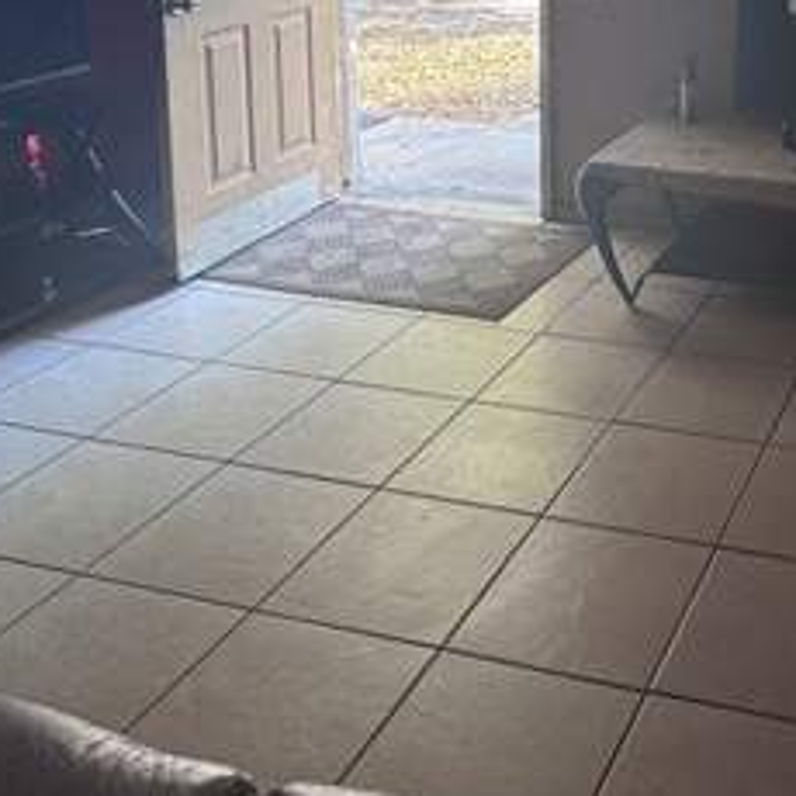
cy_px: -17
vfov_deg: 35.1
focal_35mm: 43
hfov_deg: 35.2
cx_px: 810
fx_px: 1119
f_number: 2.2
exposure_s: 1/120
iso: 80
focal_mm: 2.22
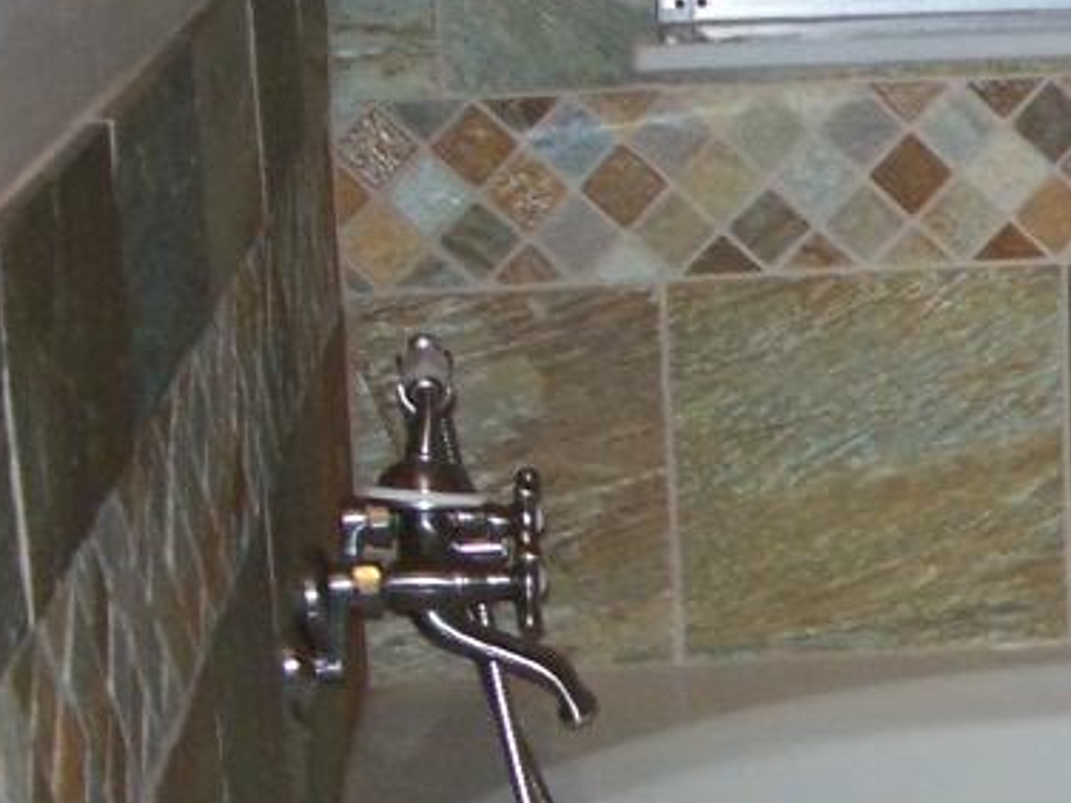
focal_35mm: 118
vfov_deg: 12.6
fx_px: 3651
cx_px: 1672
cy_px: 424
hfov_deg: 15.3
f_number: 2.8
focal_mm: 7.8
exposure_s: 1/60
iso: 200
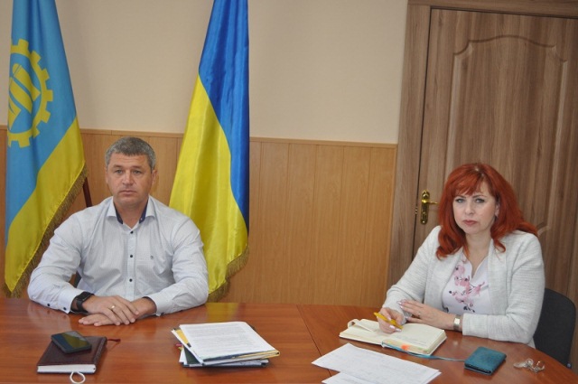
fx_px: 625
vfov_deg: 34.1
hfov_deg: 49.6
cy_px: 192
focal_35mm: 39
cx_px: 289
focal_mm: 26
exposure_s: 1/80
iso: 640
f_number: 4.2
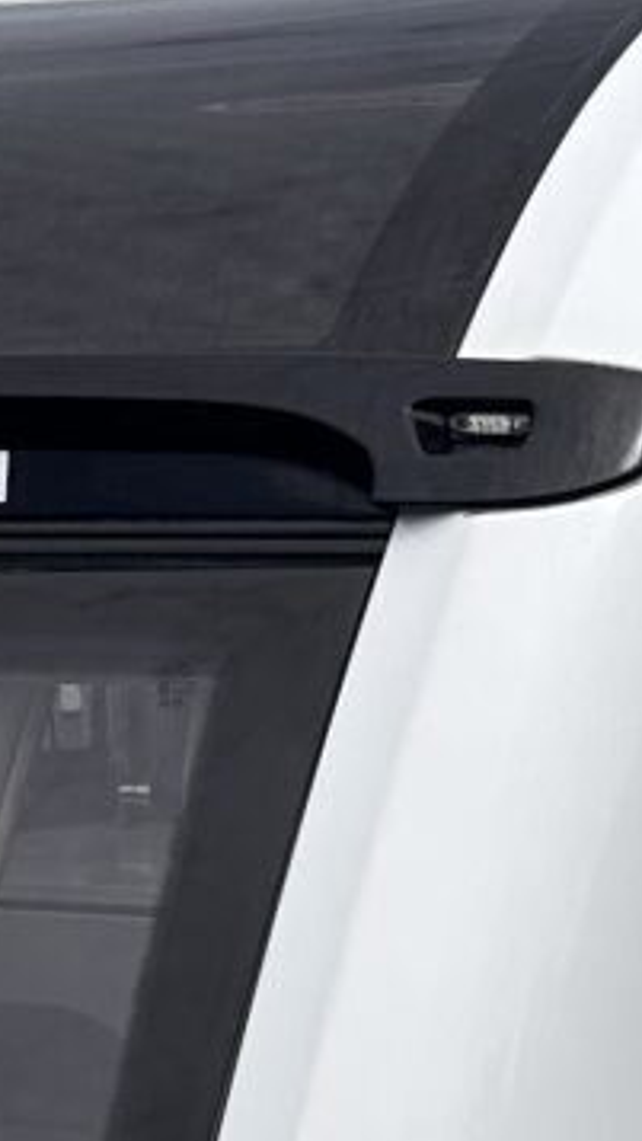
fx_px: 4536
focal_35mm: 150
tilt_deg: -7.5
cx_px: 182
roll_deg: +0.9
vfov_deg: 14.2
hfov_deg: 8.1
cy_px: 962
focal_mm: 6.86
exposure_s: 1/6211
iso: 80
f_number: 1.78
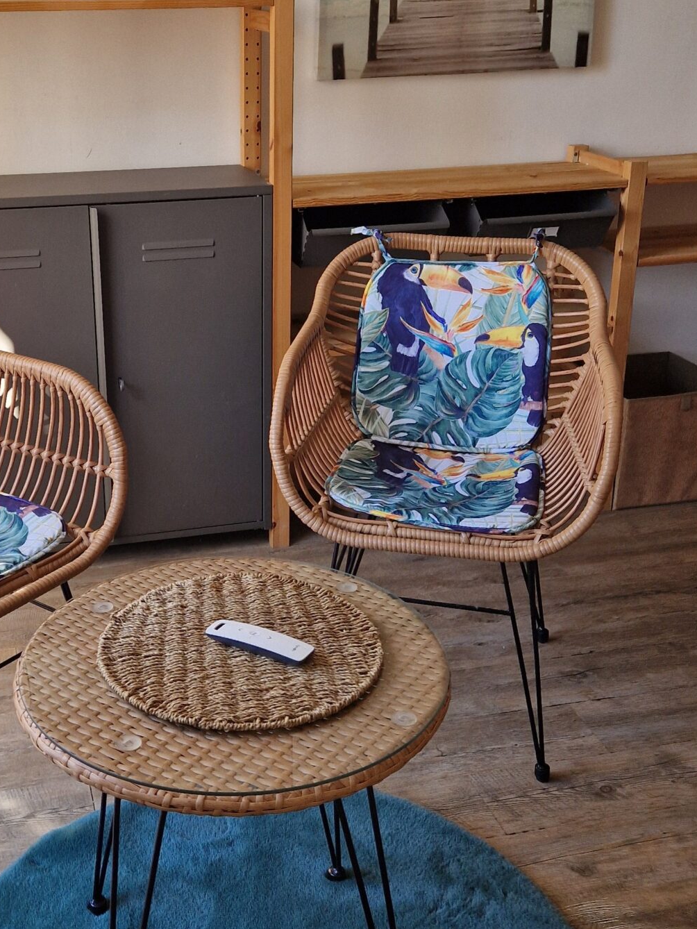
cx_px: 226
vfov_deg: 42.9
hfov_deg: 32.6
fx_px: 1181
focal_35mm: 44
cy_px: 410
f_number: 1.8
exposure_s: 1/180
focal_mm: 5.4
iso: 50
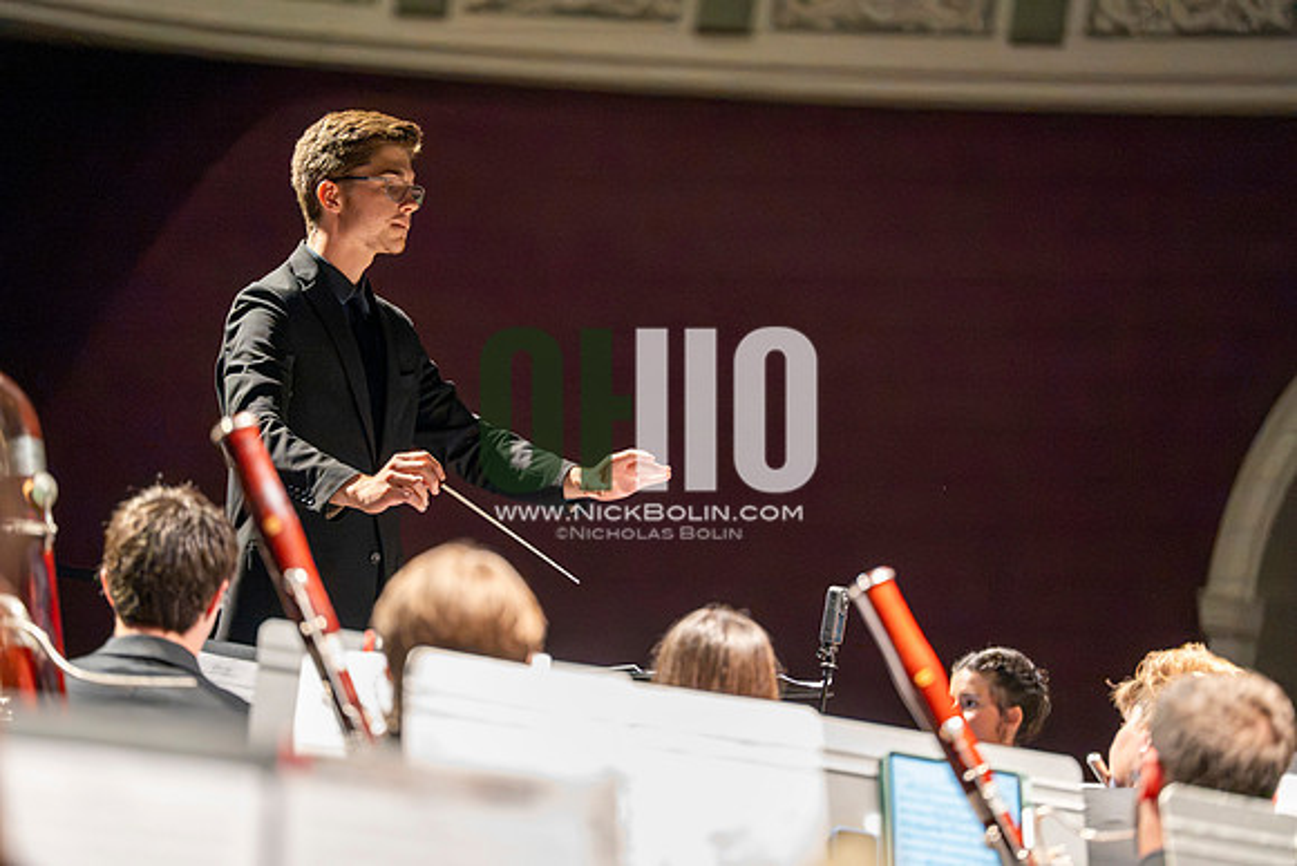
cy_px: 433
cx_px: 648
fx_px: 5946
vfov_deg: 8.3
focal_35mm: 165
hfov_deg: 12.4
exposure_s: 1/640
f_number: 2.8
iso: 16000
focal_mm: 165
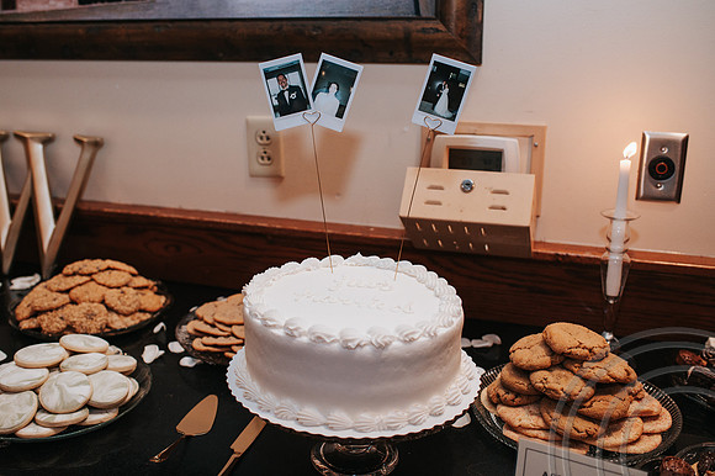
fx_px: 733
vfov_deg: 35.9
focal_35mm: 37
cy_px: 225
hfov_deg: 52.0
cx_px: 338
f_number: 3.2
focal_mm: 35
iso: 800
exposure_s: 1/200
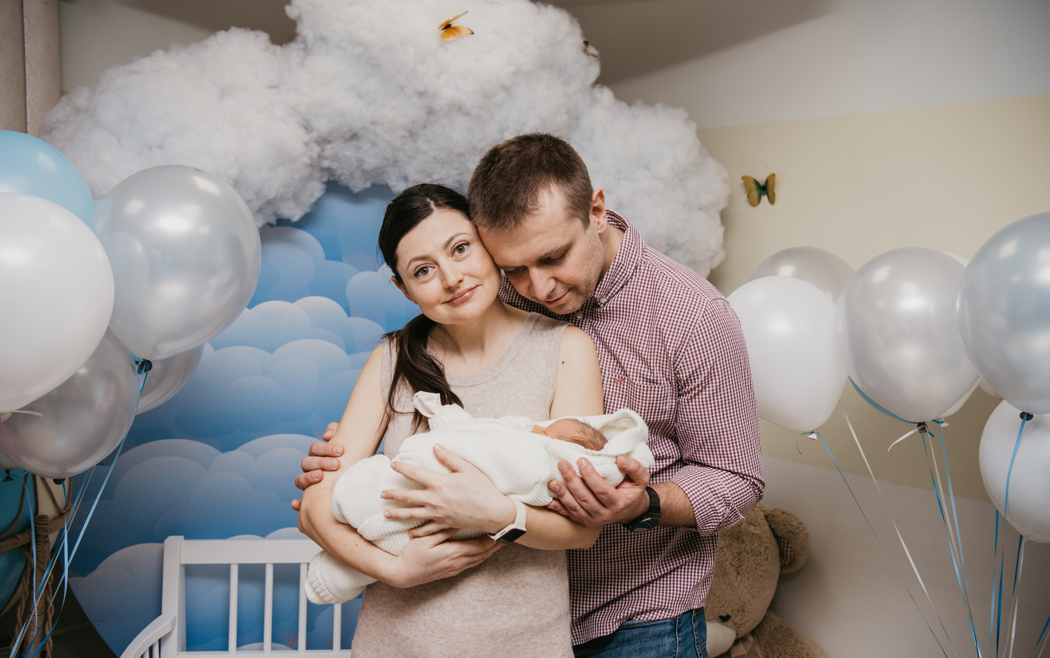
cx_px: 519
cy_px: 354
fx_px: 1002
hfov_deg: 55.3
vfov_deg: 36.3
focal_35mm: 35
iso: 160
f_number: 4
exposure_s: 1/160
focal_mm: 34
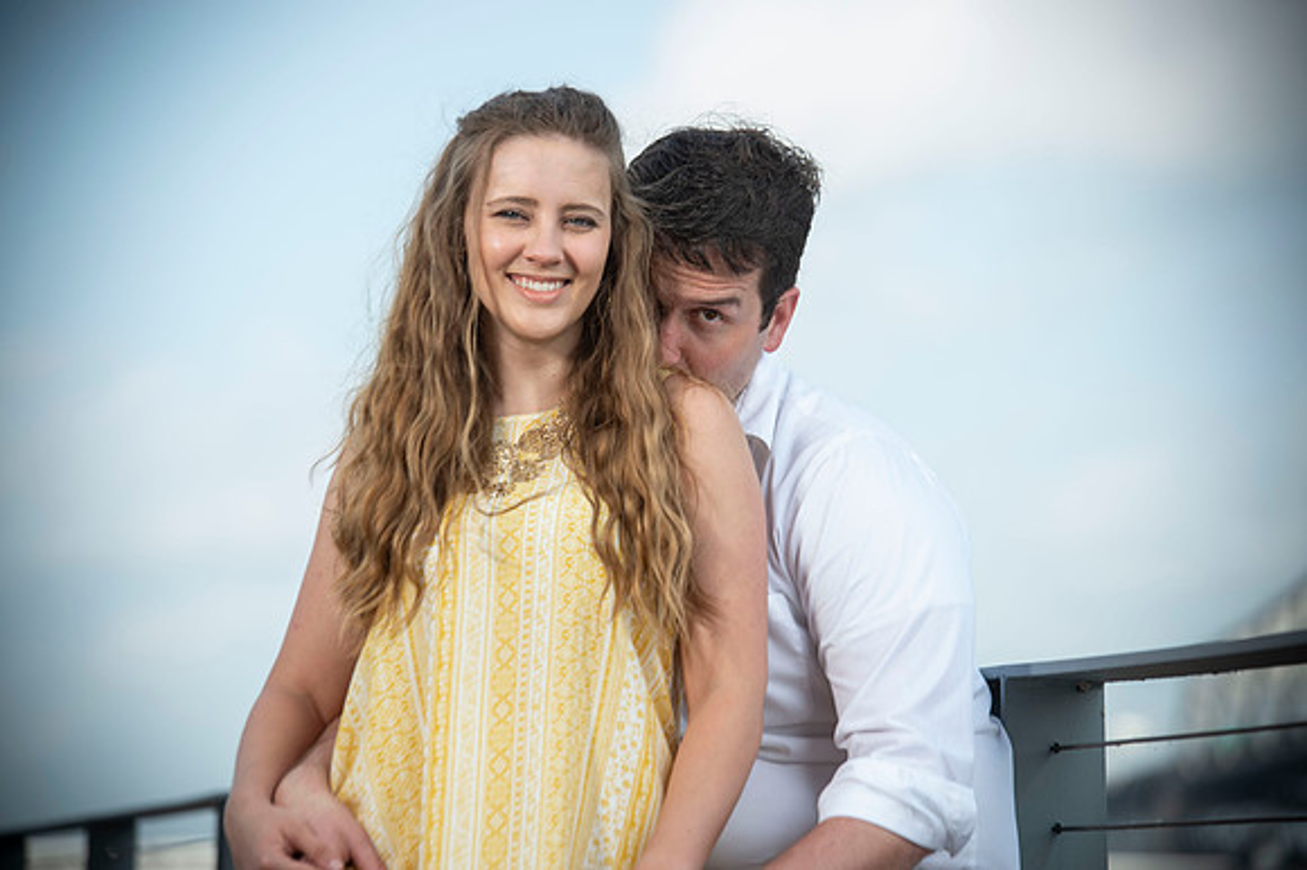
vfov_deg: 8.1
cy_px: 435
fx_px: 6168
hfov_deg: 12.1
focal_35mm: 170
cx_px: 654
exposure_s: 1/200
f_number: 5.6
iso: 50
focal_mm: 170
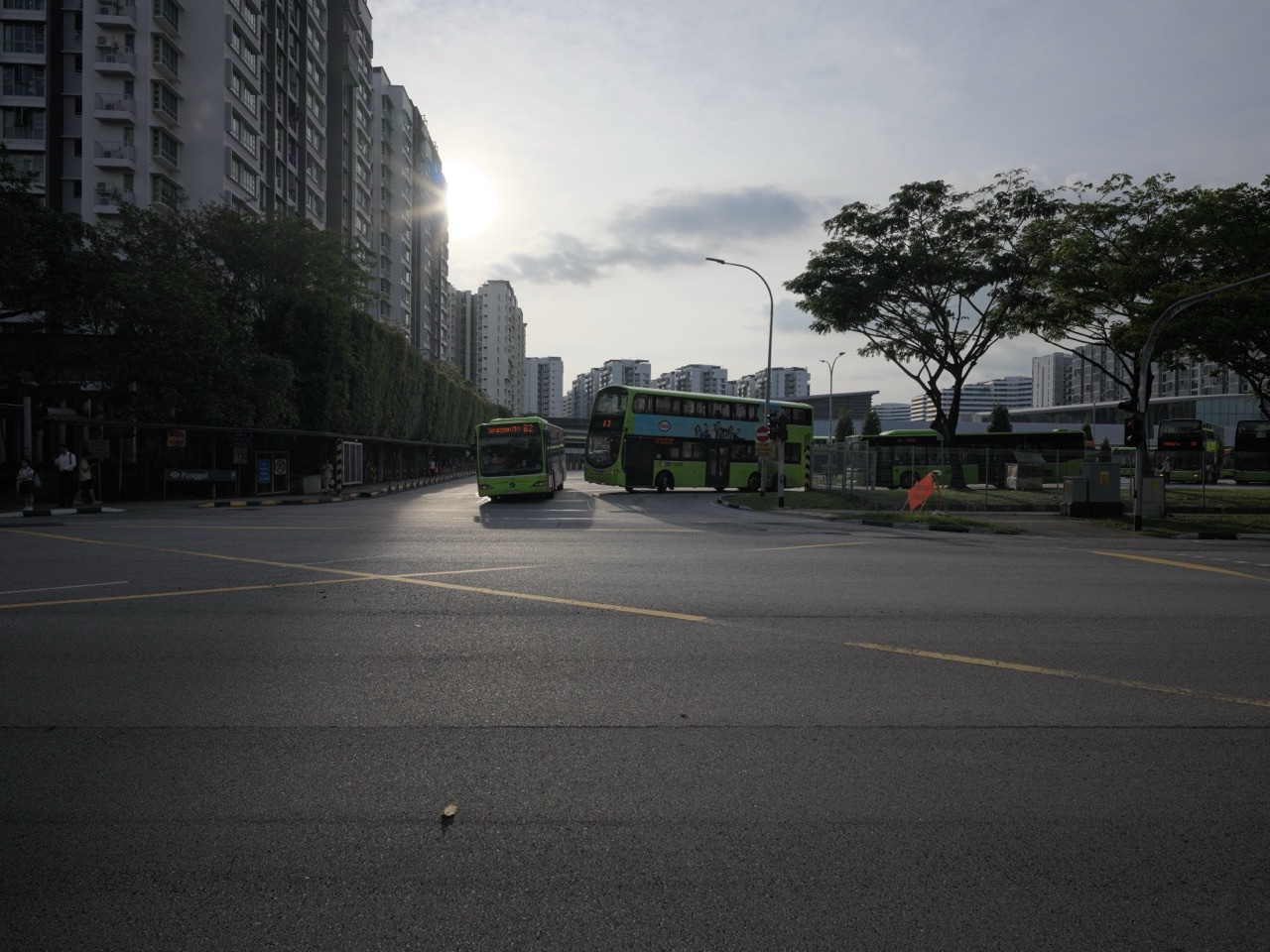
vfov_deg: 61.1
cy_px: 476
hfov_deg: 76.4
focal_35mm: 22
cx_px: 635
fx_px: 807
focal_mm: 28
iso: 400
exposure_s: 1/1000
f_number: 8
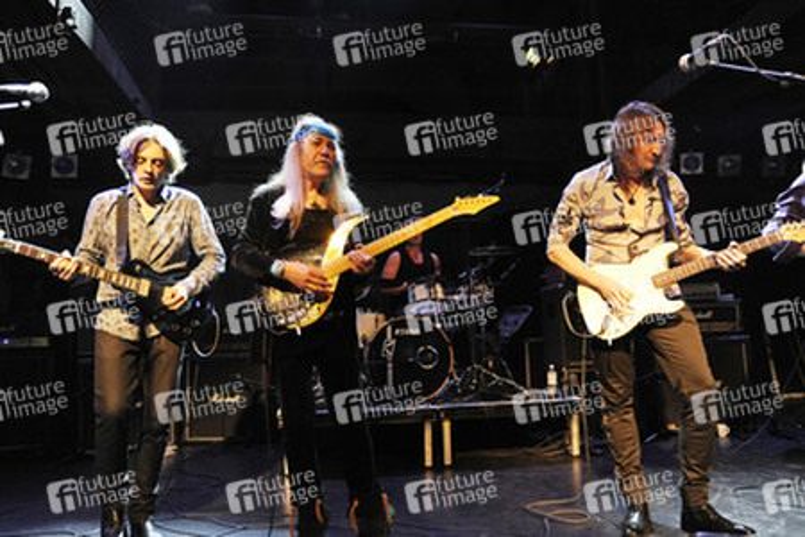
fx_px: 581
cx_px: 402
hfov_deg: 69.4
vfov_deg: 49.6
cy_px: 268
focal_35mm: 26
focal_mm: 26
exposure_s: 1/160
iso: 1600
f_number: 2.8
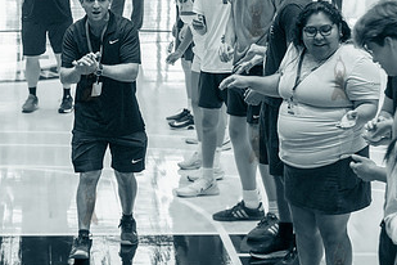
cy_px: 78
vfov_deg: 11.0
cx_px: 90
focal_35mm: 124
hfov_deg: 16.4
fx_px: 1367
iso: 5000
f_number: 4
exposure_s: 1/500
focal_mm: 66
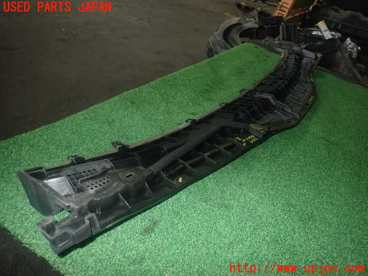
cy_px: 138
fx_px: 266
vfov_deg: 54.9
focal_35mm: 25
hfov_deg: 69.4
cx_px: 184
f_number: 5.6
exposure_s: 1/30
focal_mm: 4.5
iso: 400
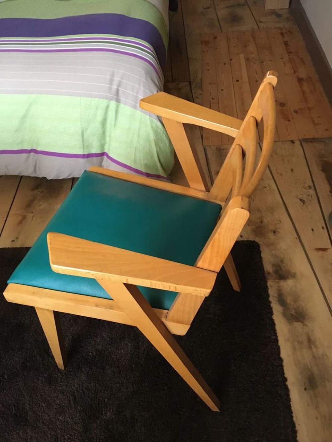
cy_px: 221
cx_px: 166
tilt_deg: -48.4
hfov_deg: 48.2
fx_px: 371
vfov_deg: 61.7
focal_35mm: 29
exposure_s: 1/17
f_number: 2.2
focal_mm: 4.15
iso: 250
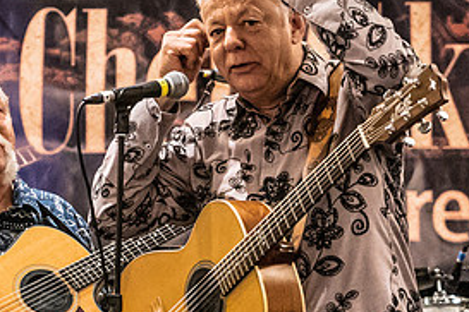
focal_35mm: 194
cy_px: 163
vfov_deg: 7.1
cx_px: 188
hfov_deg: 10.6
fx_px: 2527
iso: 10000
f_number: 5.6
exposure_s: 1/200
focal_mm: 70
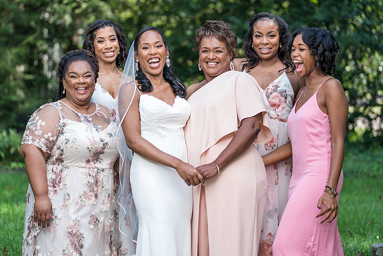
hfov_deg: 18.1
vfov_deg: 12.1
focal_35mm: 113
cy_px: 113
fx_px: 1201
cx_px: 188
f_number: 2.8
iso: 125
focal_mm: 101
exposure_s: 1/200
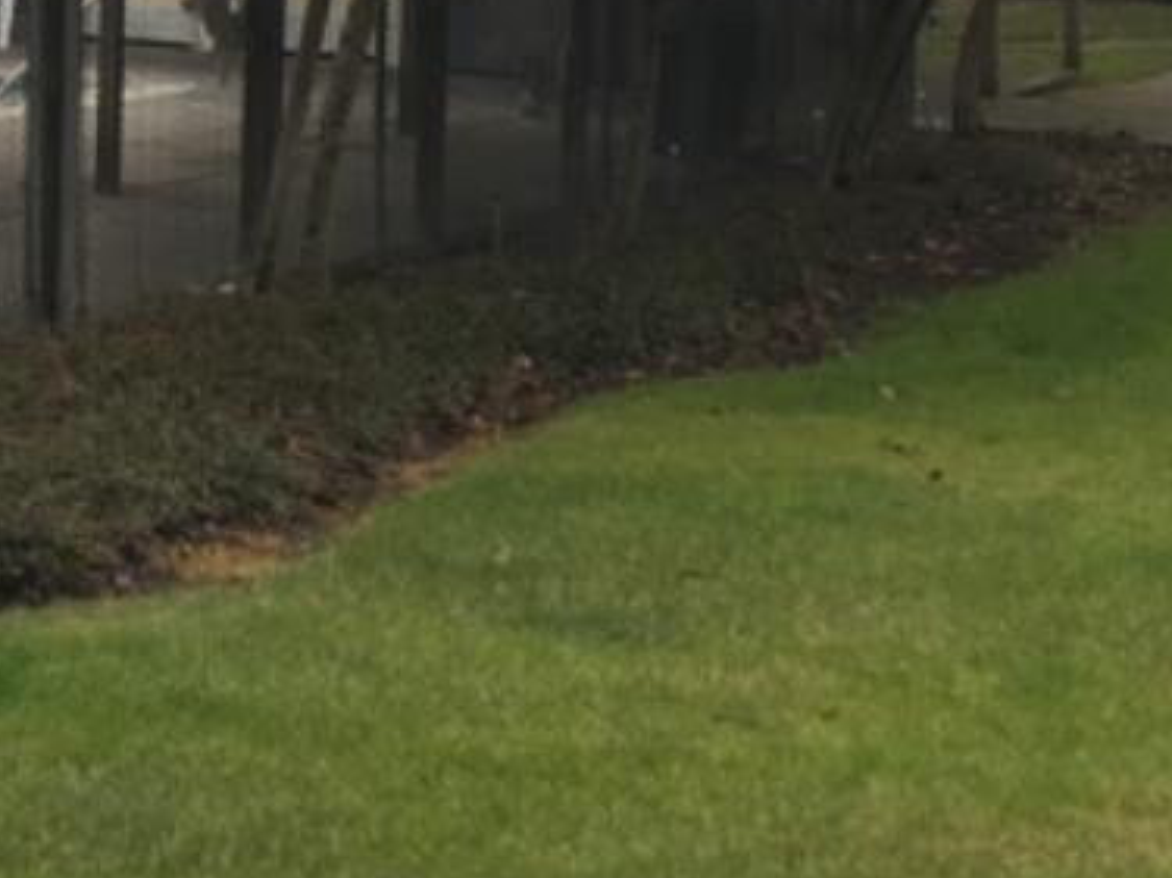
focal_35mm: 116
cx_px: -531
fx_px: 3926
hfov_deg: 15.7
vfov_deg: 12.5
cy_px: -186
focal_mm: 4.15
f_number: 2.2
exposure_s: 1/120
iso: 40
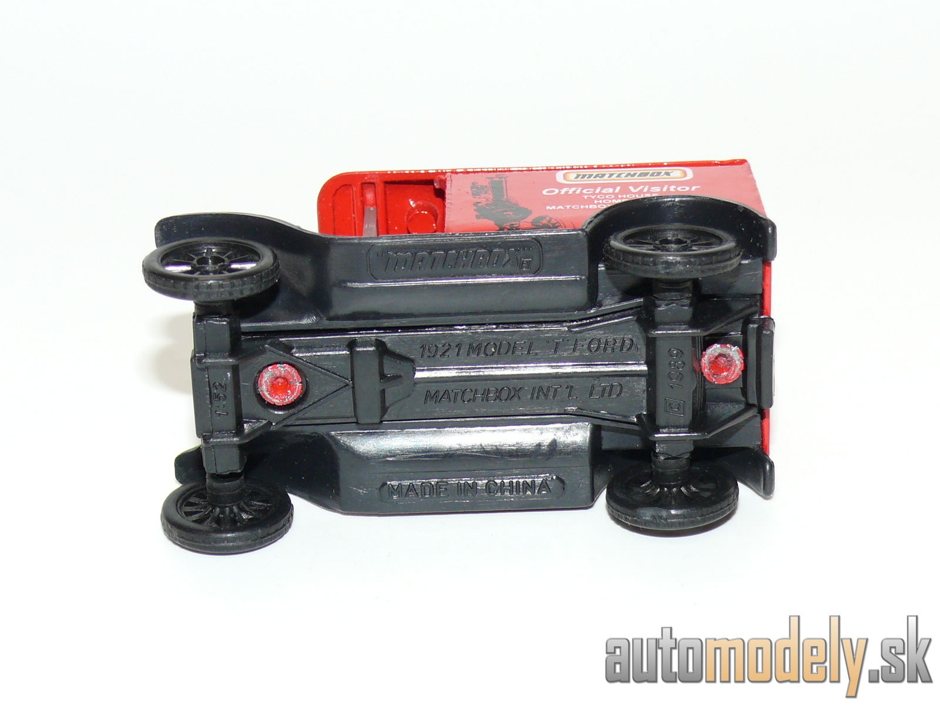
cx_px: 470
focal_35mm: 95
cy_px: 352
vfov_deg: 15.6
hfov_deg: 20.7
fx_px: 2580
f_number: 4
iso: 100
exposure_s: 1/30
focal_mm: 12.9
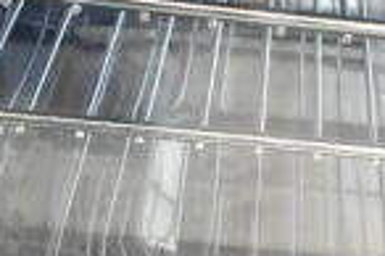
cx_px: 359
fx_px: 1474
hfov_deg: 14.7
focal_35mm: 138
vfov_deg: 9.4
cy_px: 484
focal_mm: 22
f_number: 3.8
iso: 5600
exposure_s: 1/30
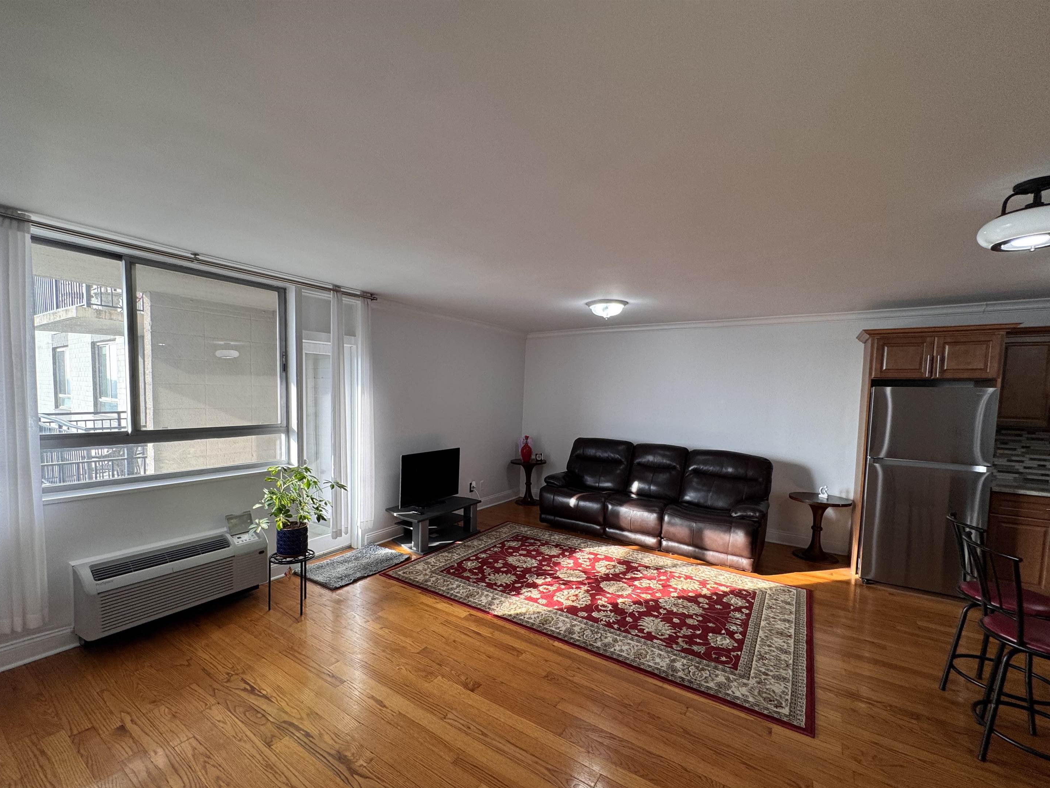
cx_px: 488
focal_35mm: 15
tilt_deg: -3.7
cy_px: 422
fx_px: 455
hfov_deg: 98.0
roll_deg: -1.5
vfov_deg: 81.6
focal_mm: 2.22
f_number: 2.2
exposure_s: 1/120
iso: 80
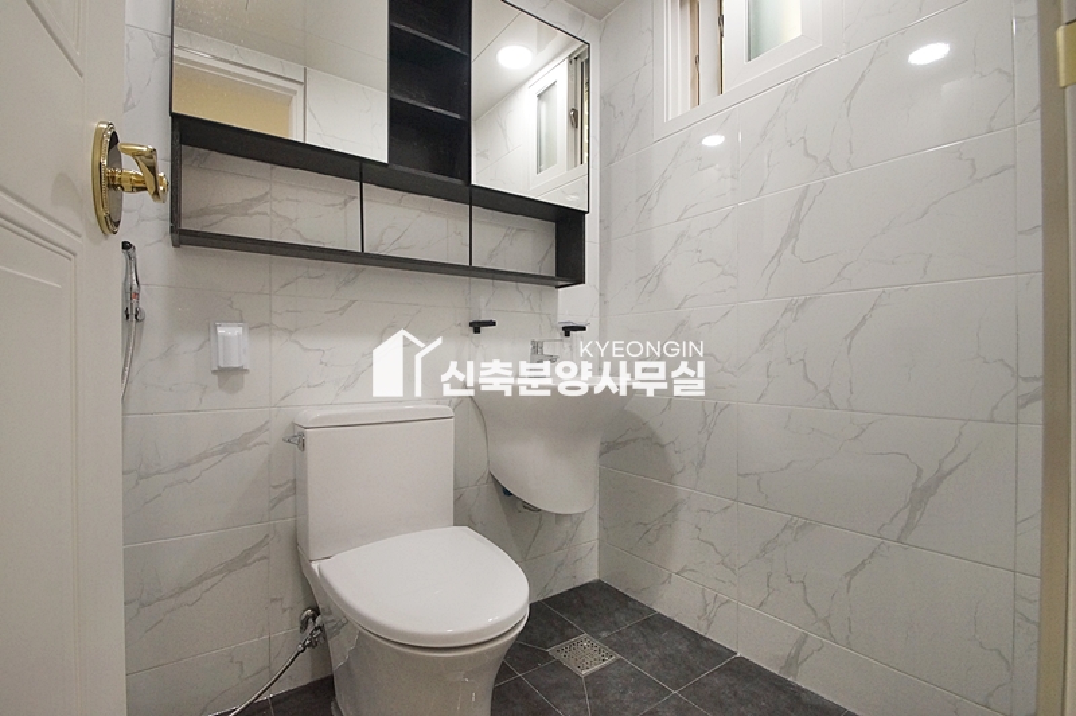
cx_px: 538
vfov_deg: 77.2
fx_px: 448
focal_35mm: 15
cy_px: 358
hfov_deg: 100.4
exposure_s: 1/50
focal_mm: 10
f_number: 9
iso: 1600
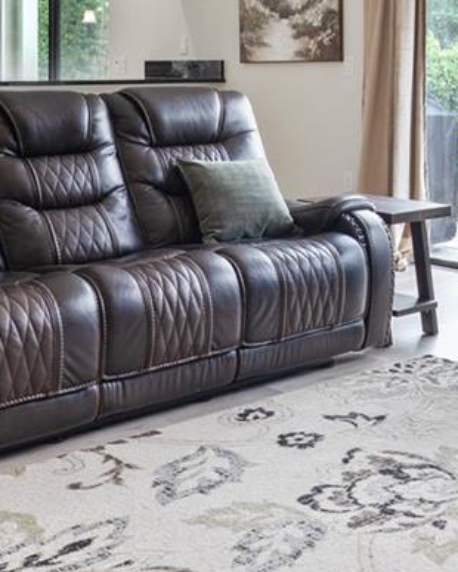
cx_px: 423
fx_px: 1050
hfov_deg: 23.9
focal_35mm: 62
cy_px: 67
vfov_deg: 29.3
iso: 800
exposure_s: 1/40
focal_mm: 16
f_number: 9
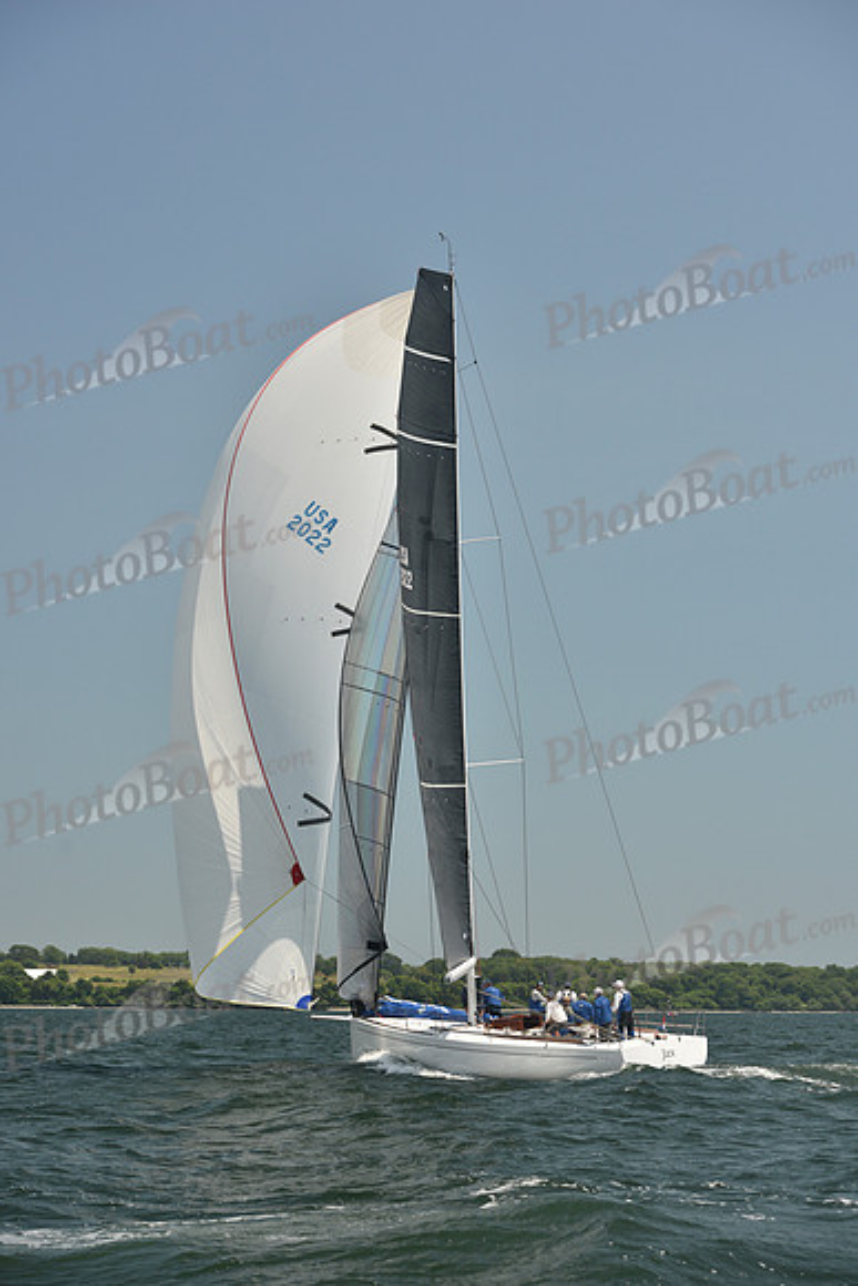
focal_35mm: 70
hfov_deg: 19.5
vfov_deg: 28.8
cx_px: 429
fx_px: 2501
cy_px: 643
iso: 250
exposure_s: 1/640
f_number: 6.3
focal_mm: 70
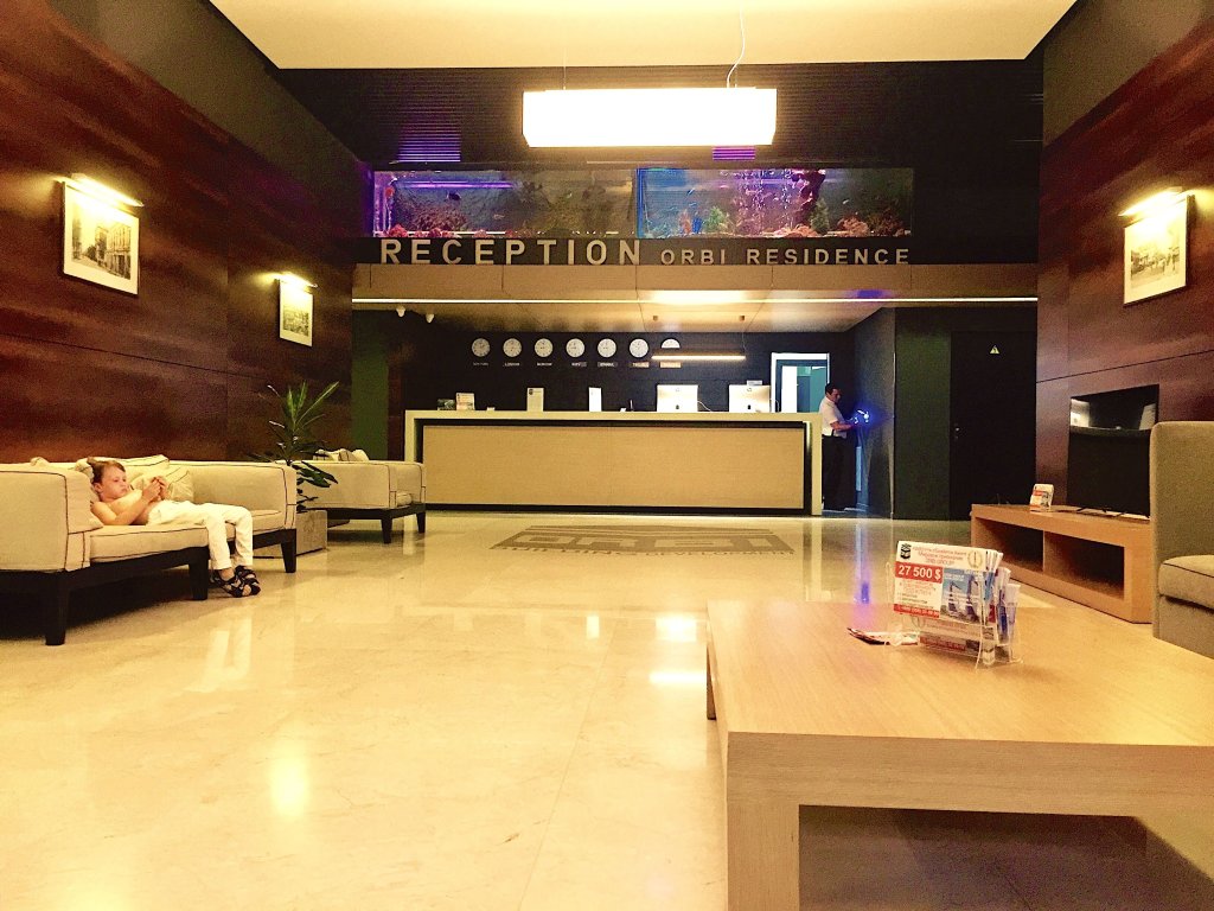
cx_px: 607
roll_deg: -0.2
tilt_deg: +0.2
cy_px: 456
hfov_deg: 61.7
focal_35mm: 29
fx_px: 1017
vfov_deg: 48.2
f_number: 2.2
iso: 250
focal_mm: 4.15
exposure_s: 1/8
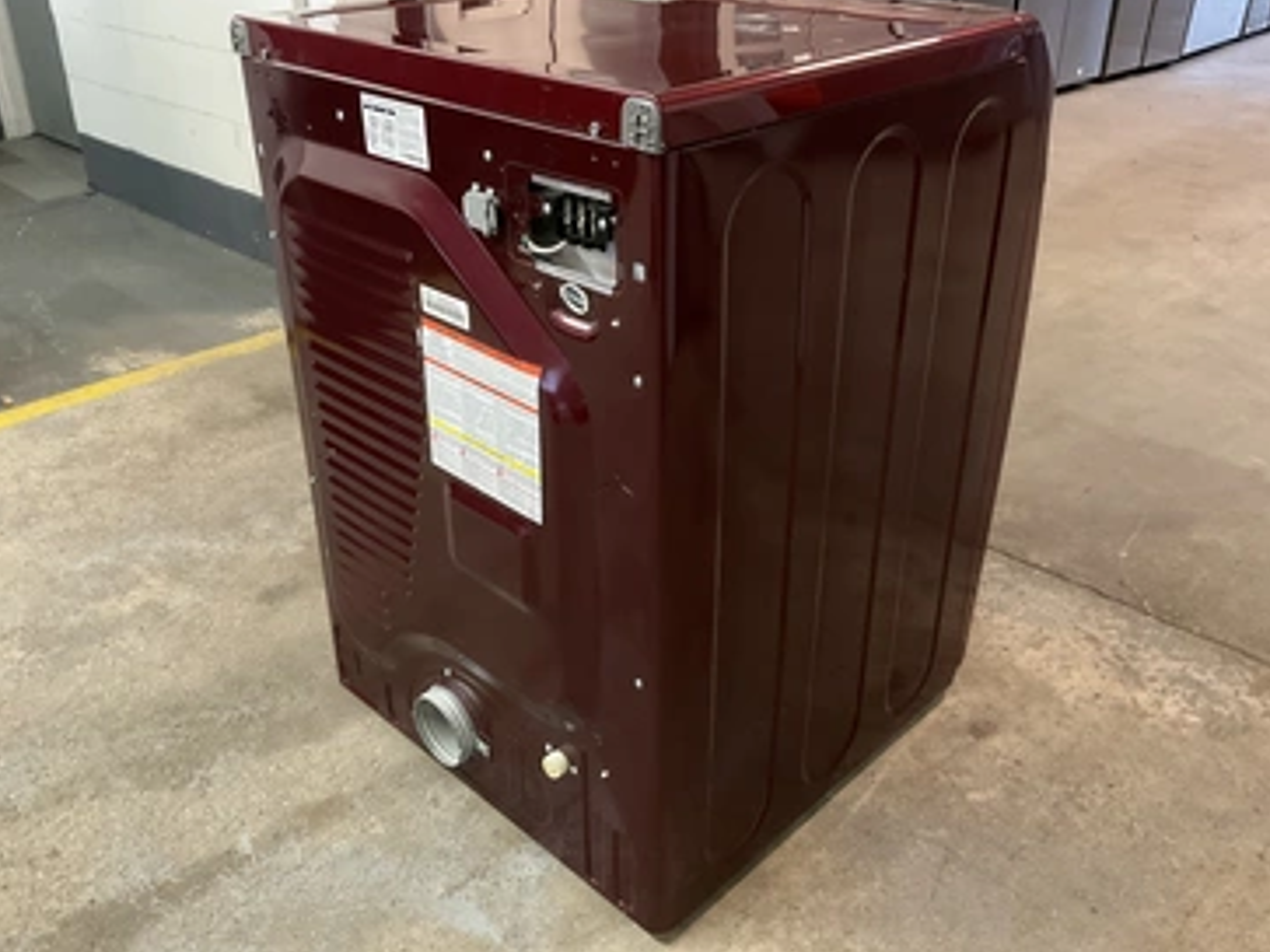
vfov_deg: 44.1
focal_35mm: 32
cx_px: 633
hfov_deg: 56.8
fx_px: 1174
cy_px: 448
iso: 320
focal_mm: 3
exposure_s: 1/30
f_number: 1.8
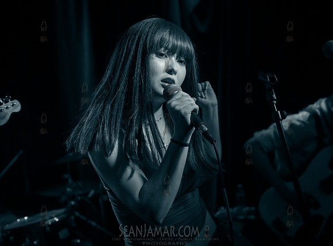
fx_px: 454
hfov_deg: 40.2
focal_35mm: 47
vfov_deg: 30.4
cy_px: 123
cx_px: 186
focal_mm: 44
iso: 8000
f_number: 3.5
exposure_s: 1/400
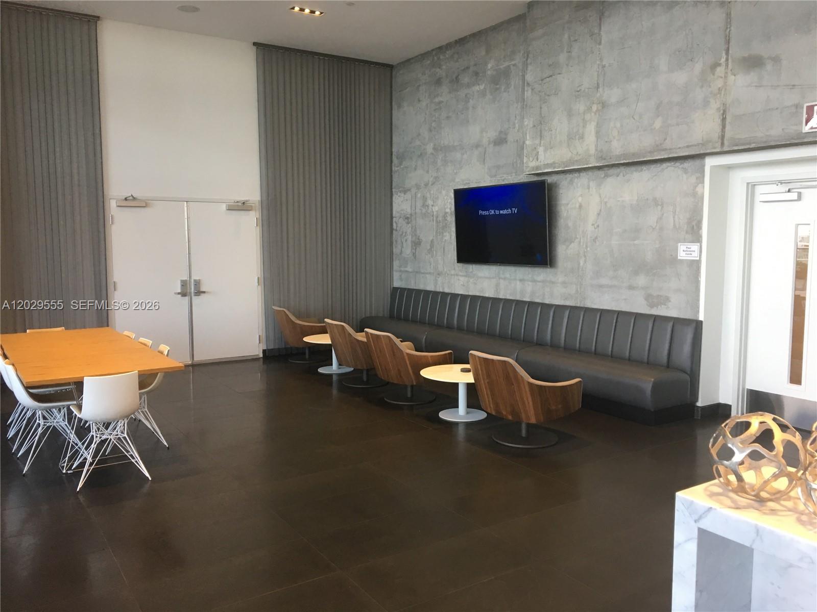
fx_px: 684
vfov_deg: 48.2
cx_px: 408
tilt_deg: -7.3
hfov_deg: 61.7
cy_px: 306
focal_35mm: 29
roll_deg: -0.1
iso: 80
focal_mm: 4.15
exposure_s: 1/30
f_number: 2.2
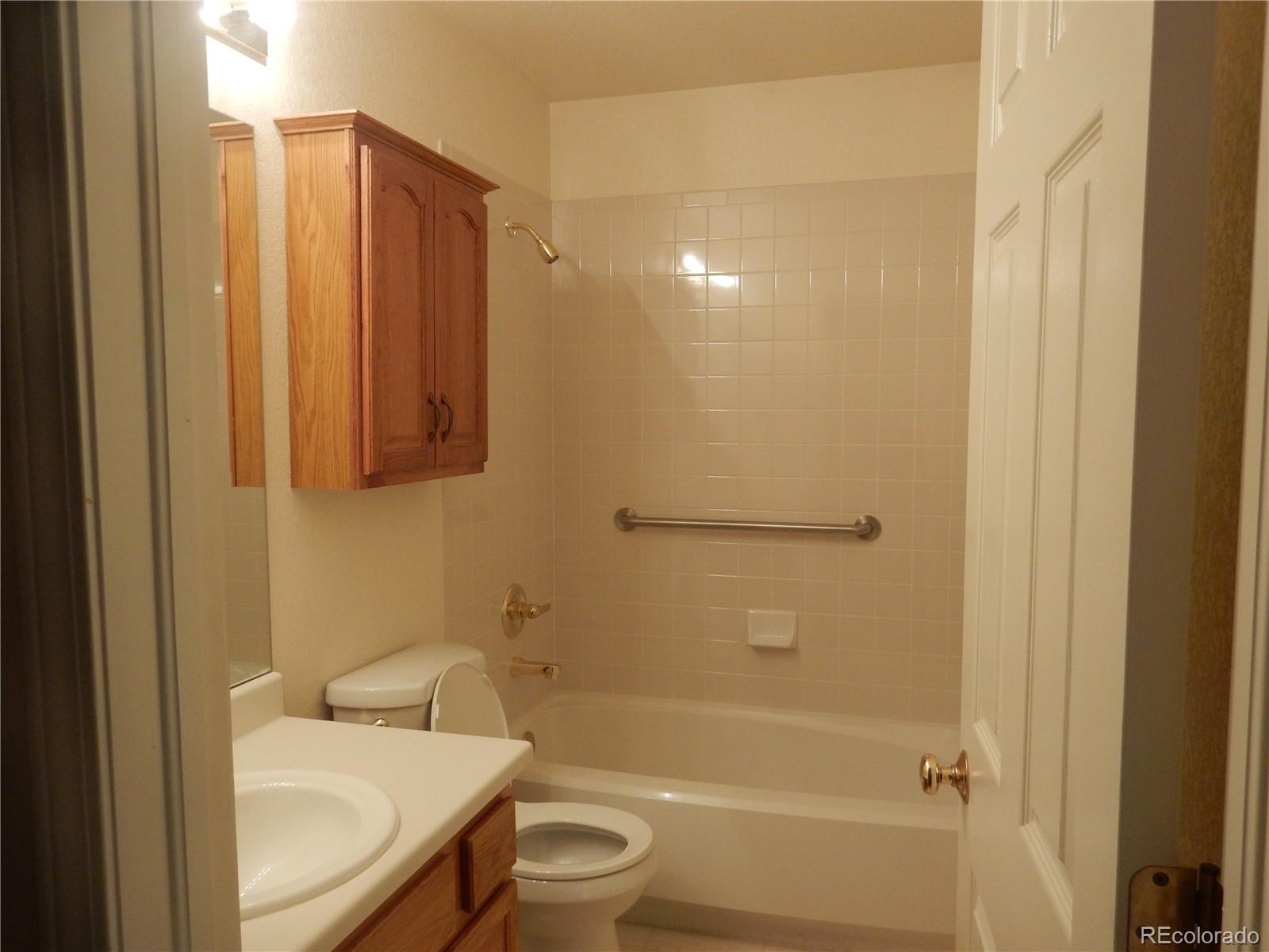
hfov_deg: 69.4
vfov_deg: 54.9
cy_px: 476
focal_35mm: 25
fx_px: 916
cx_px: 634
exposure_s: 1/30
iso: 220
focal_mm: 4.5
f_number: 3.7
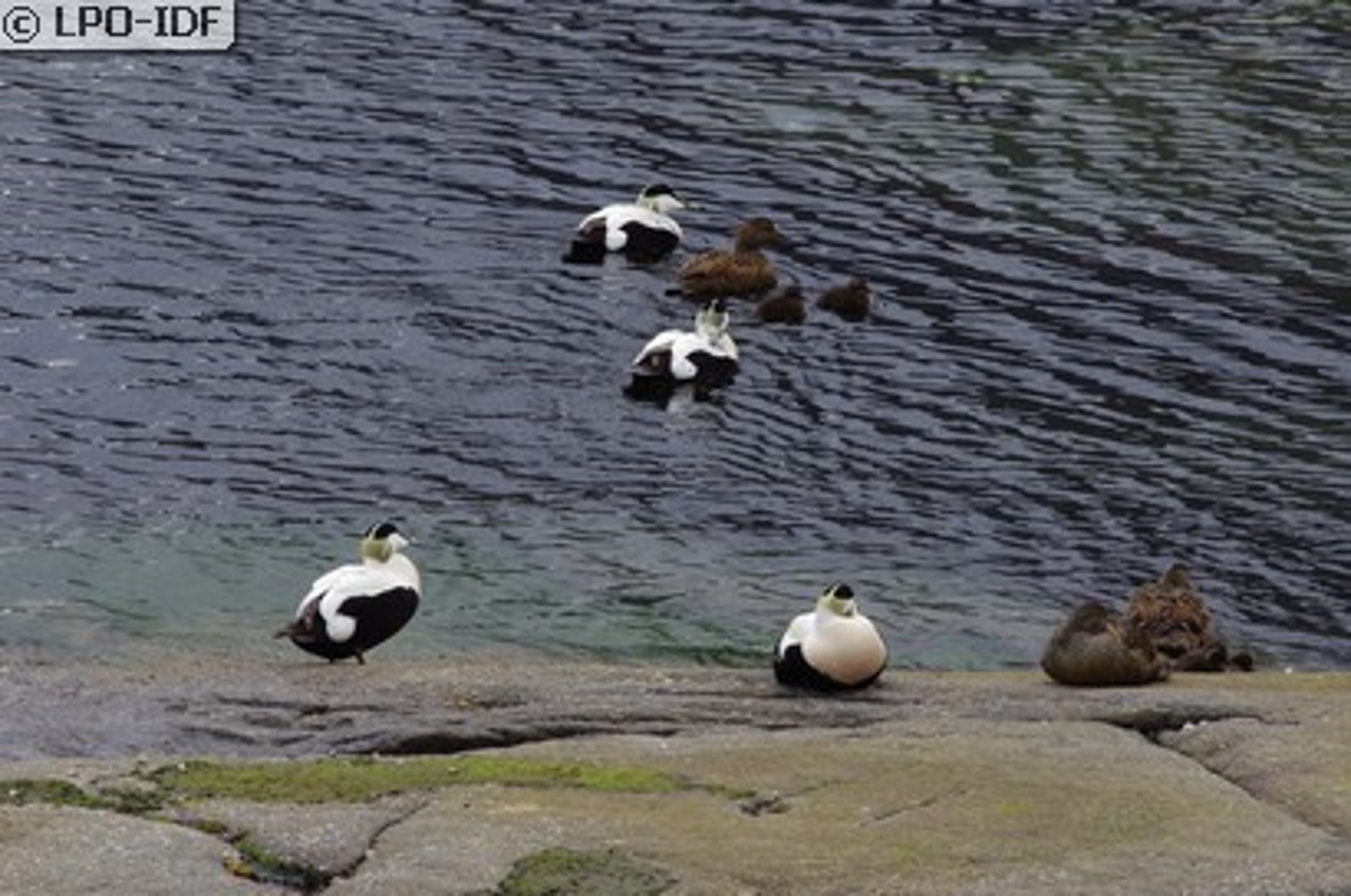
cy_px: 448
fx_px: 16861
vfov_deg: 3.0
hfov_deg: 4.6
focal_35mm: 450
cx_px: 676
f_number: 10
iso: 400
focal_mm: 300
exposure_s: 1/320
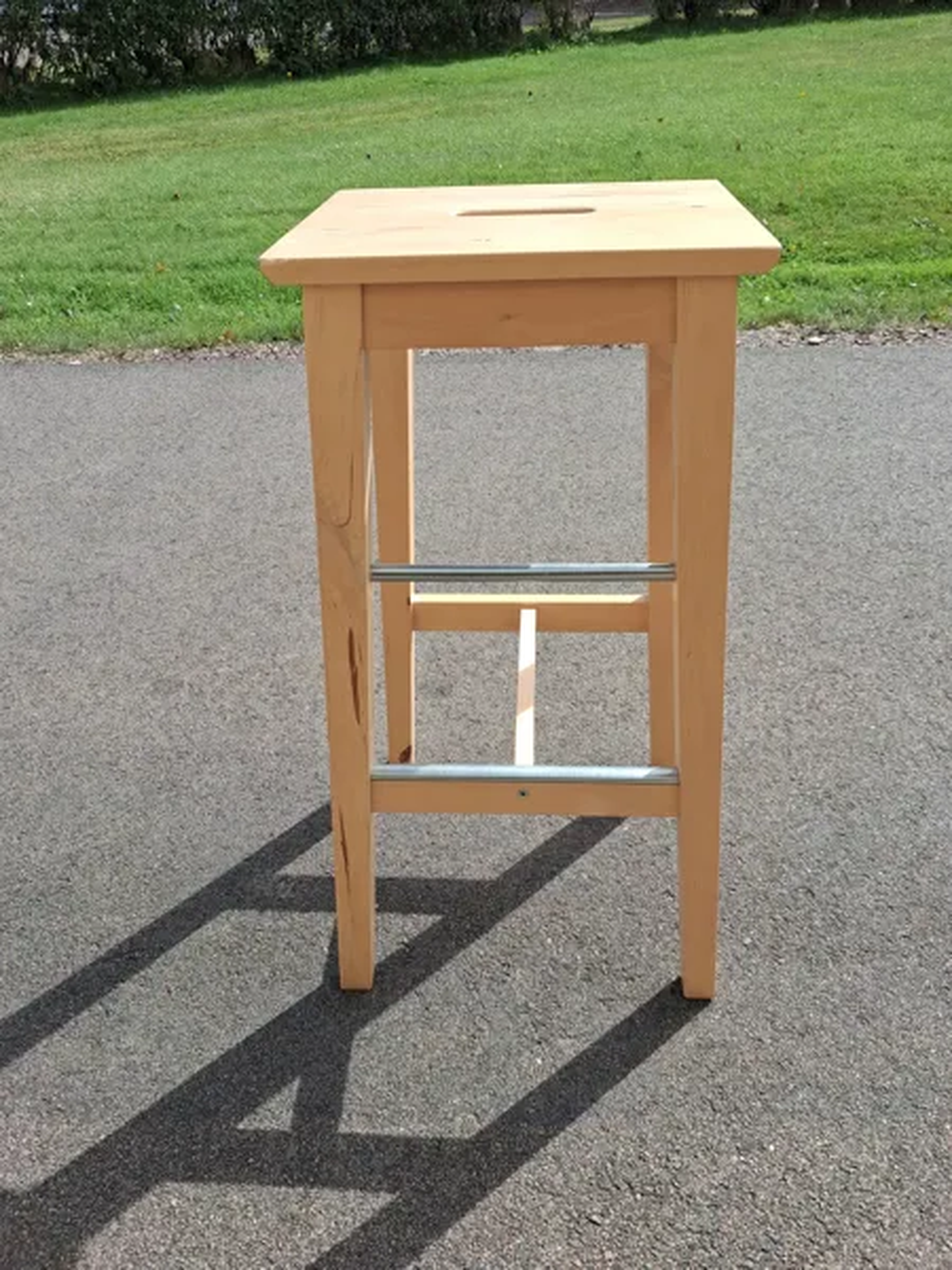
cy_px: 635
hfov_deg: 51.4
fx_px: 990
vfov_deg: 65.3
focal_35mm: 27
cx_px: 476
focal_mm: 4
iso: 25
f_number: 1.8
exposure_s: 1/457
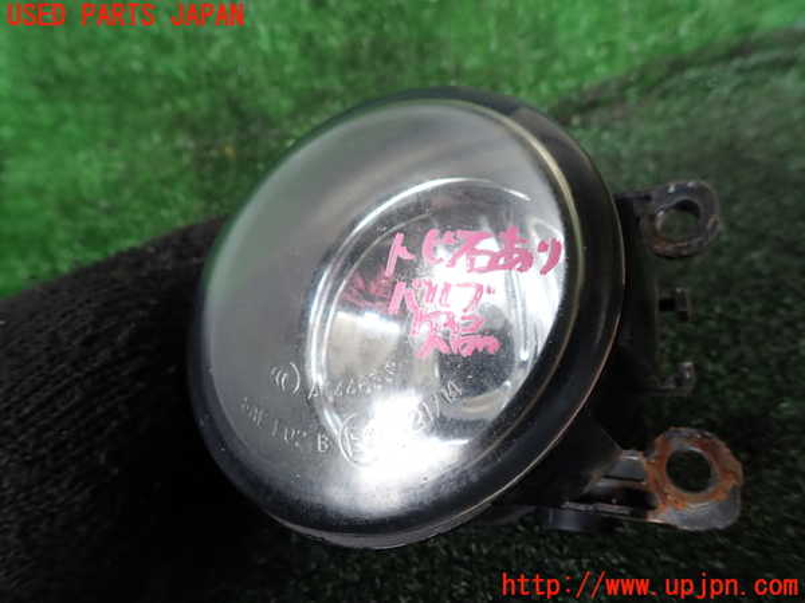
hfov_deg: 69.4
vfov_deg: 54.9
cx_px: 402
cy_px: 302
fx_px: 581
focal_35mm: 25
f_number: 2.8
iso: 100
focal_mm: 4.5
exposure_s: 1/60
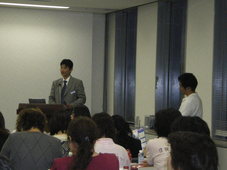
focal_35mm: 99
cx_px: 114
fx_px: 649
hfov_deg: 19.8
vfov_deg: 14.9
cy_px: 85
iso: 800
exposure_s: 1/80
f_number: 5.7
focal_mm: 17.3
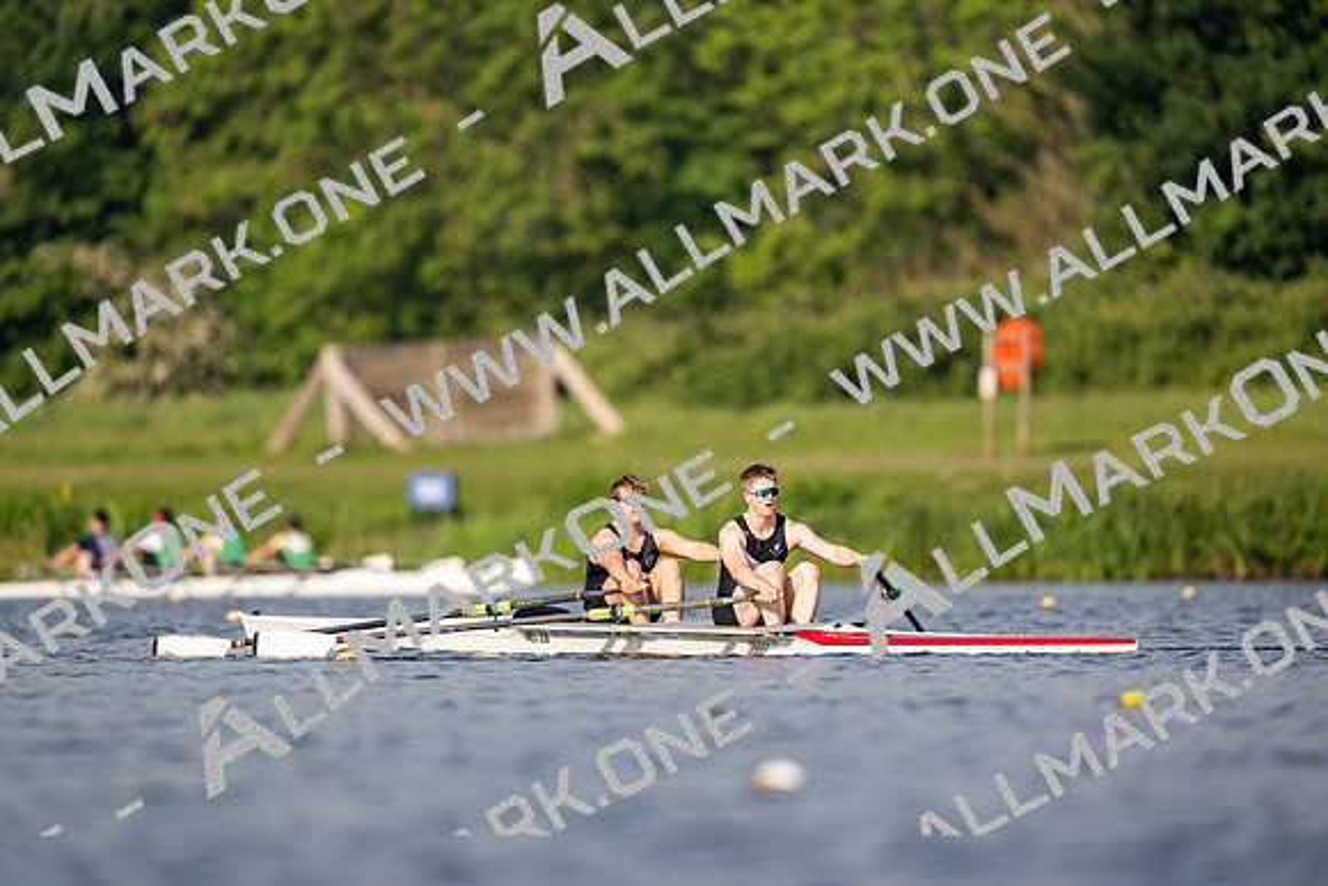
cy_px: 443
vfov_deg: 2.3
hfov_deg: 3.4
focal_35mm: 600
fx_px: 22137
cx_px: 664
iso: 250
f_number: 4
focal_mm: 600
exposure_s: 1/2500
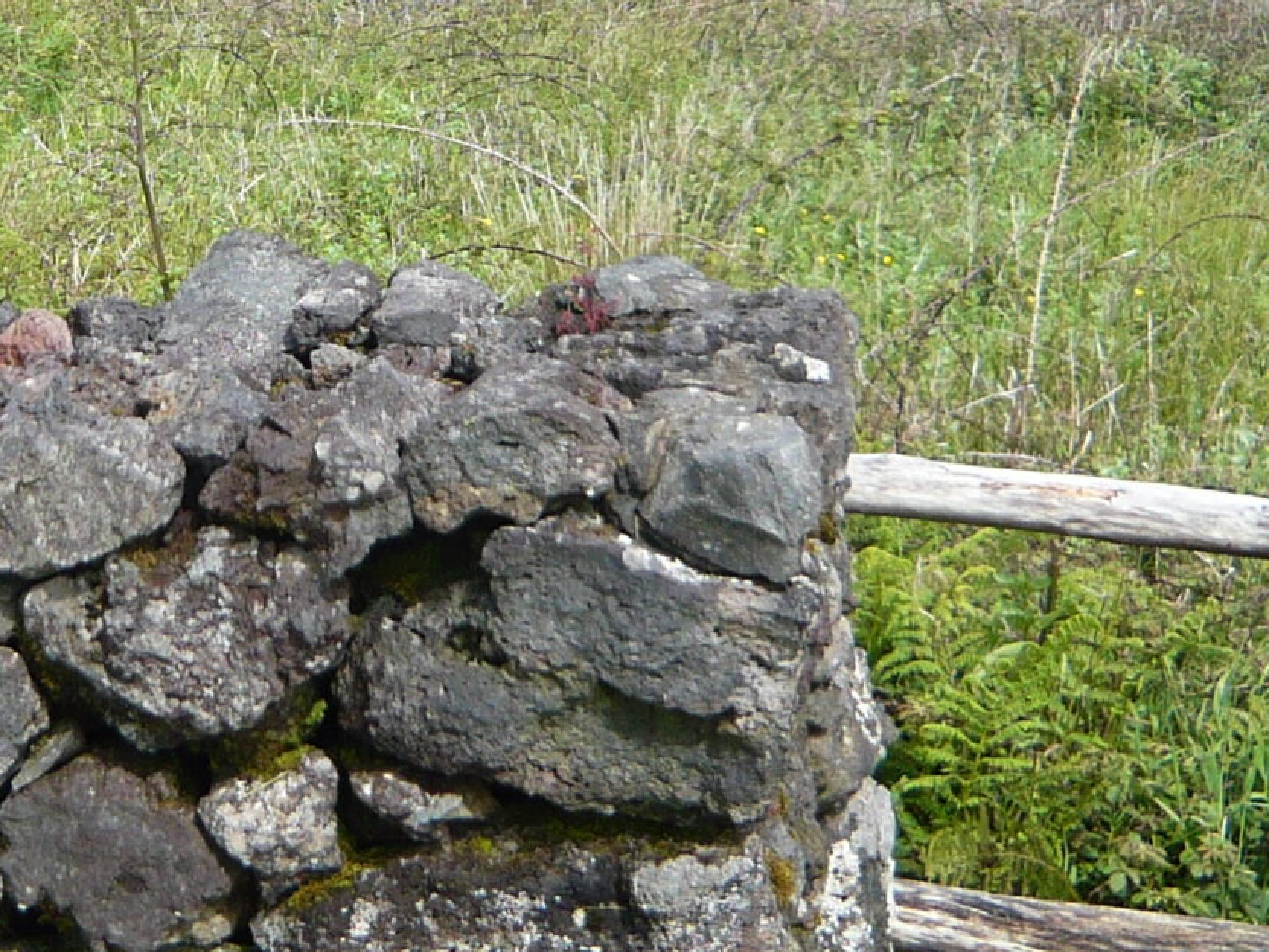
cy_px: 134
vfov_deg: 17.0
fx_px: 3153
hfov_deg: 22.5
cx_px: 309
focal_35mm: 86
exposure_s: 1/500
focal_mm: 4.6
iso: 100
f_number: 2.8
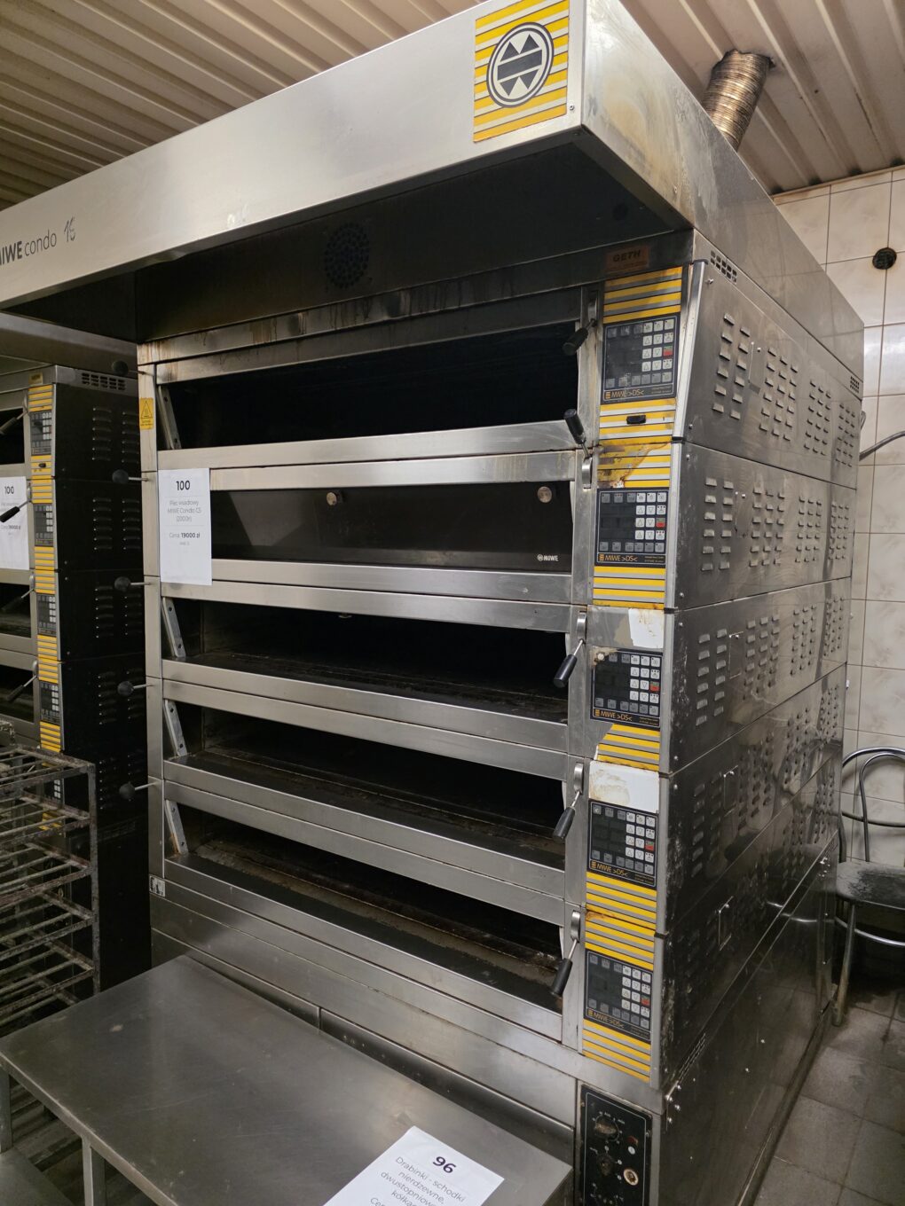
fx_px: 802
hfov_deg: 58.9
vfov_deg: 73.9
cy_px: 603
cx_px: 452
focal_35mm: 23
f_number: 1.7
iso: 1600
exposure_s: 1/120
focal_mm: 6.3
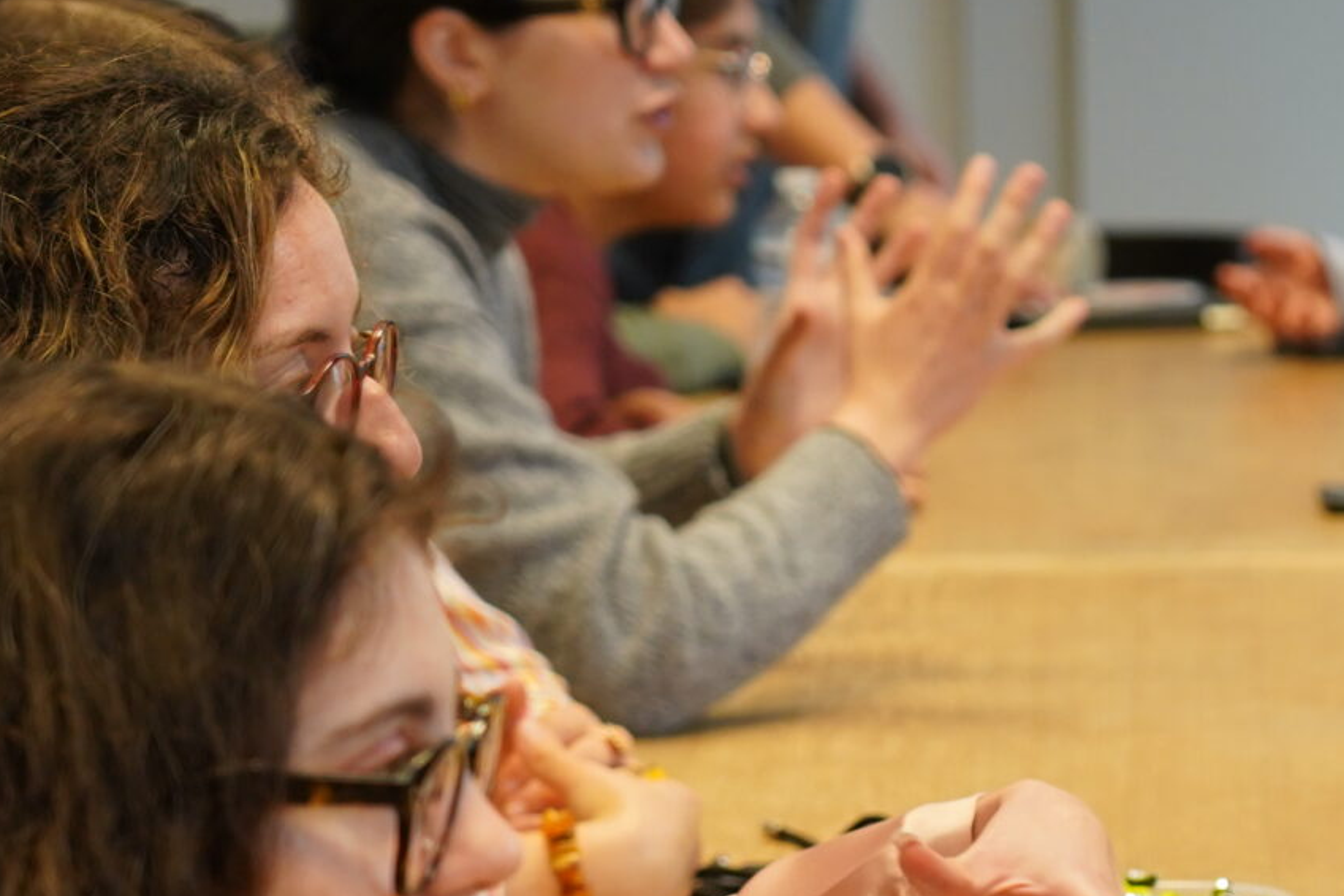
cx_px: 1437
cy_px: 1000
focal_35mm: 211
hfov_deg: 9.7
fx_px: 7877
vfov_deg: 6.5
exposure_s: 1/160
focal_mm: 70
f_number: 4
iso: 800
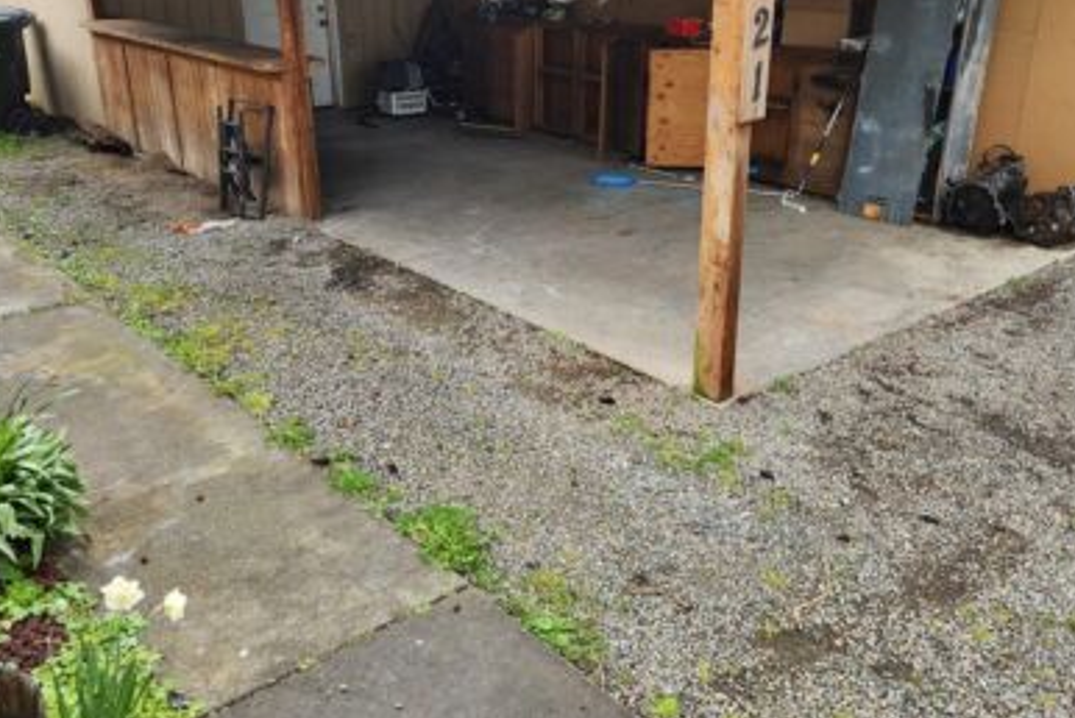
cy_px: 313
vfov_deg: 40.0
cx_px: 543
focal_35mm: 33
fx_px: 986
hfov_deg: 57.2
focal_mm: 5.4
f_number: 1.8
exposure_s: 1/197
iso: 20
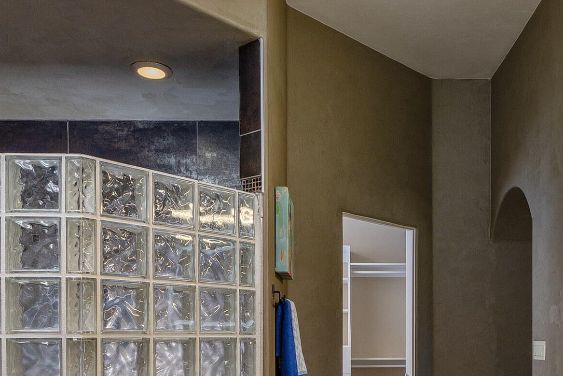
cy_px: 359
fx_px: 563
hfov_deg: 52.5
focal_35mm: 36
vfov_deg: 34.2
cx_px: 353
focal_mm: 15
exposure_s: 1/13
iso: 200
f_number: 7.1
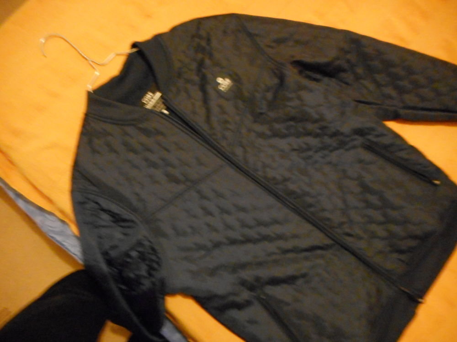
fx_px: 330
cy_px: 171
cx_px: 228
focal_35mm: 25
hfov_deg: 69.4
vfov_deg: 54.9
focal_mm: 4.5
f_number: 3.7
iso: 800
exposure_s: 1/4
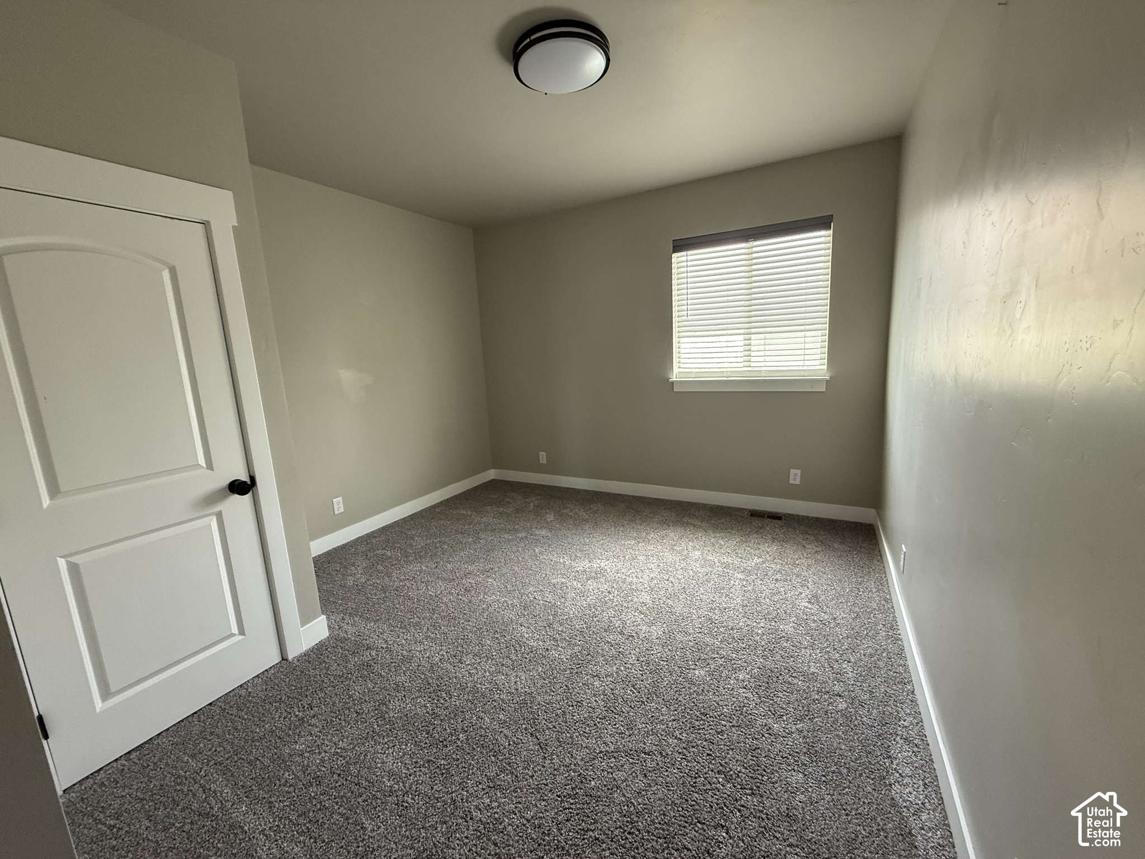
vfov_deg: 85.7
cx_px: 572
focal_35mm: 14
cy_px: 430
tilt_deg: -10.0
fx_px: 463
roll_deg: +3.5
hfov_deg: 102.1
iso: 250
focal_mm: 2.22
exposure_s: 1/99
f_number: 2.2
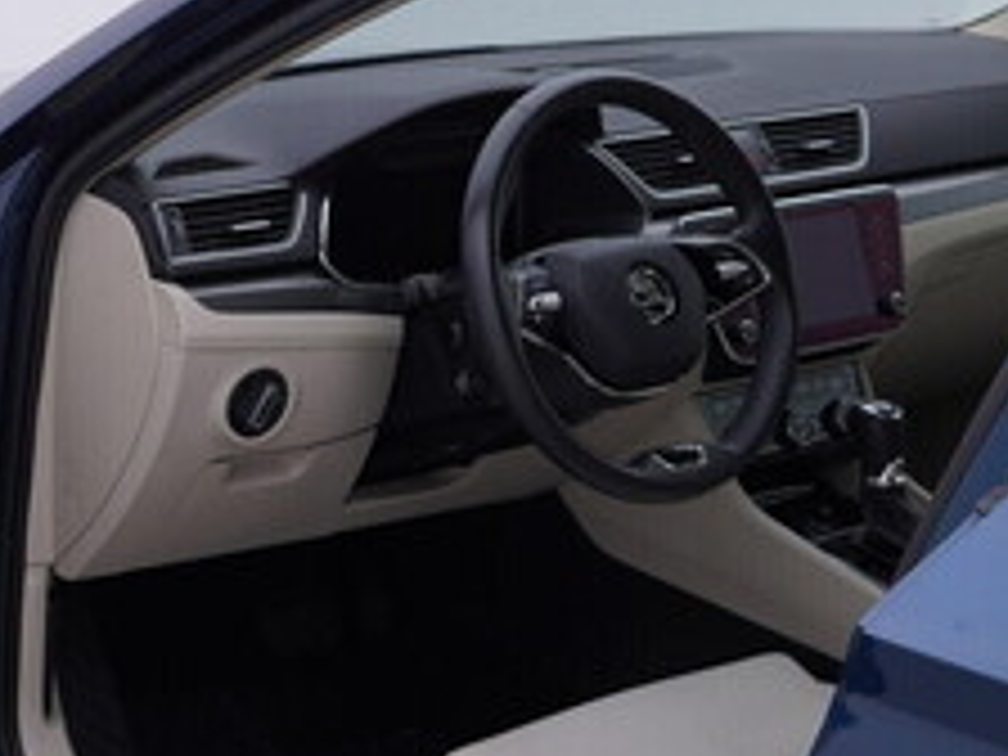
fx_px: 2475
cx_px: -4
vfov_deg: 17.4
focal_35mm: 85
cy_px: 439
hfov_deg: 22.1
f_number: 4
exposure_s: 1/80
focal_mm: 24
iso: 125
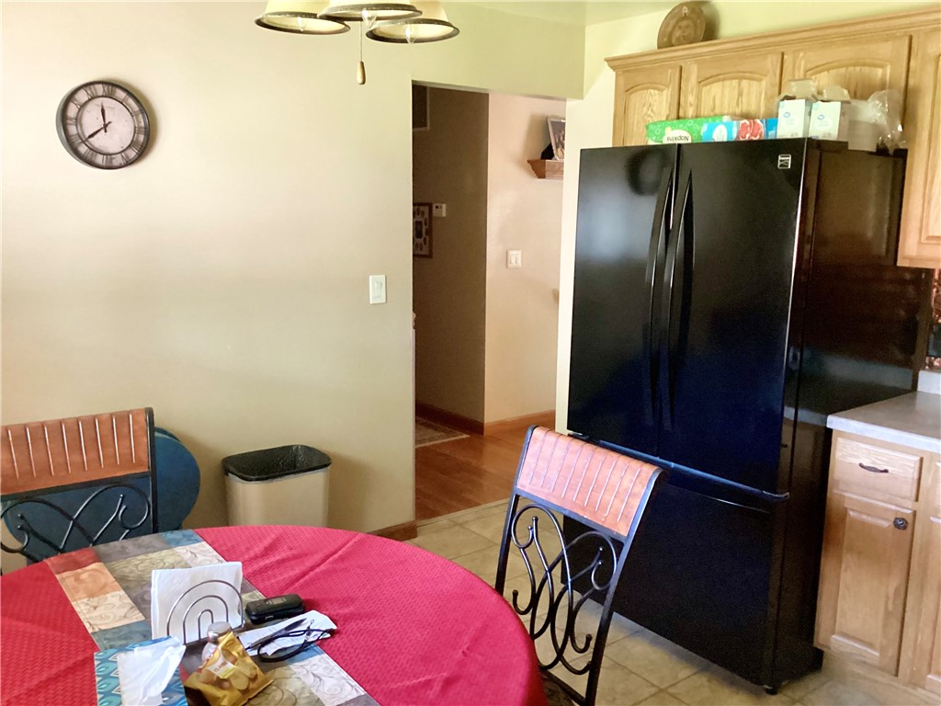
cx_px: 470
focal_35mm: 31
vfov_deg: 45.4
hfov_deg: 58.4
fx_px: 843
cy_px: 353
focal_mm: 3.3
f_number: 2.4
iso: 640
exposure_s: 1/30
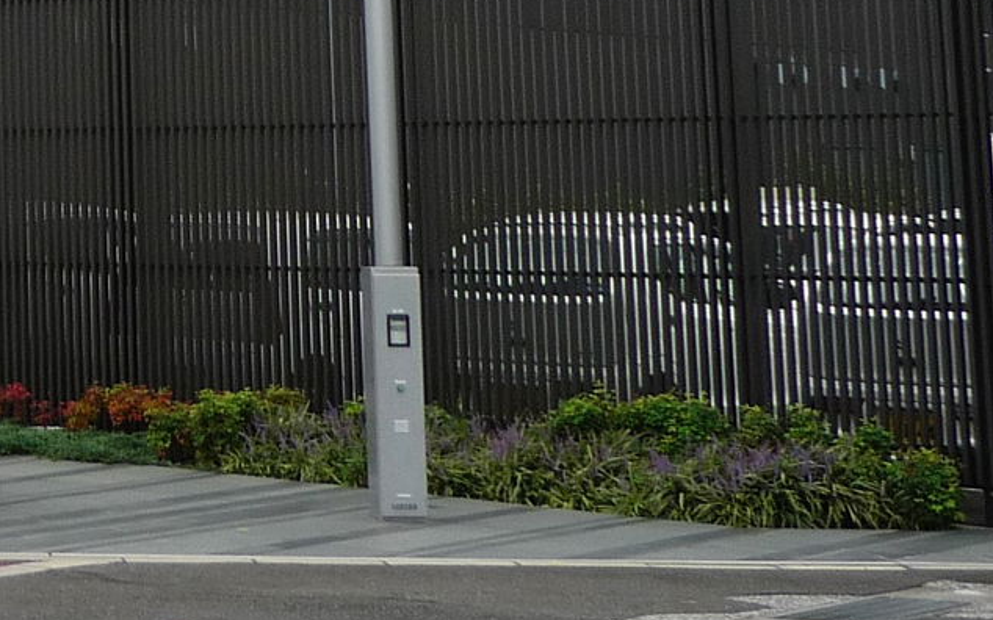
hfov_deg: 17.6
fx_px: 2868
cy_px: -374
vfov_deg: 11.7
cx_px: -504
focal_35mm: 106
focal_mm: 5.5
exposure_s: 1/500
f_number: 2.8
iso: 100
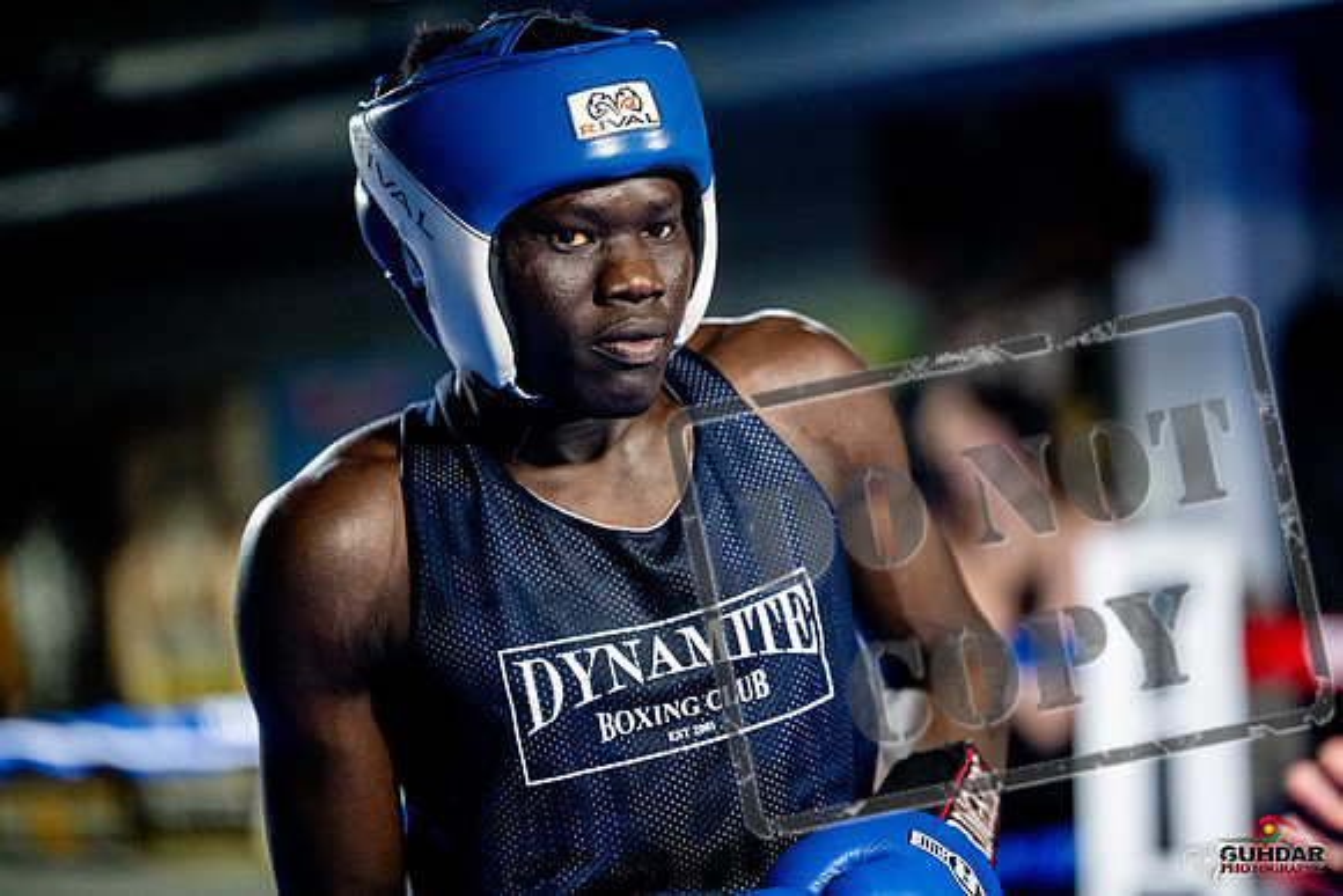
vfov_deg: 9.2
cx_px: 672
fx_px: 5597
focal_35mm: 150
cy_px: 448
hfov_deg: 13.7
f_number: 2
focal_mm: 150
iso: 6400
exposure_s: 1/1000
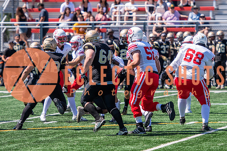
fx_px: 2035
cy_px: 63
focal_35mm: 323
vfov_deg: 4.3
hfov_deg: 6.4
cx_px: 101
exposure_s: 1/2000
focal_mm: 150
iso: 160
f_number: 2.8
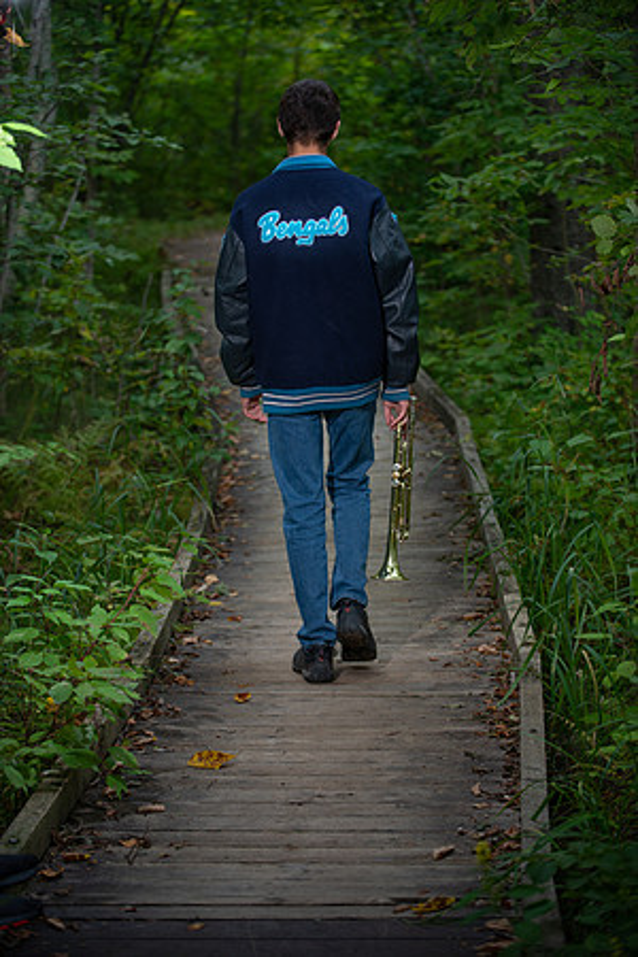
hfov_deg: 14.0
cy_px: 478
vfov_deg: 20.8
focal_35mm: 98
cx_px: 319
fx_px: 2605
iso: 100
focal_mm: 98
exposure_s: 1/160
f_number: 3.5
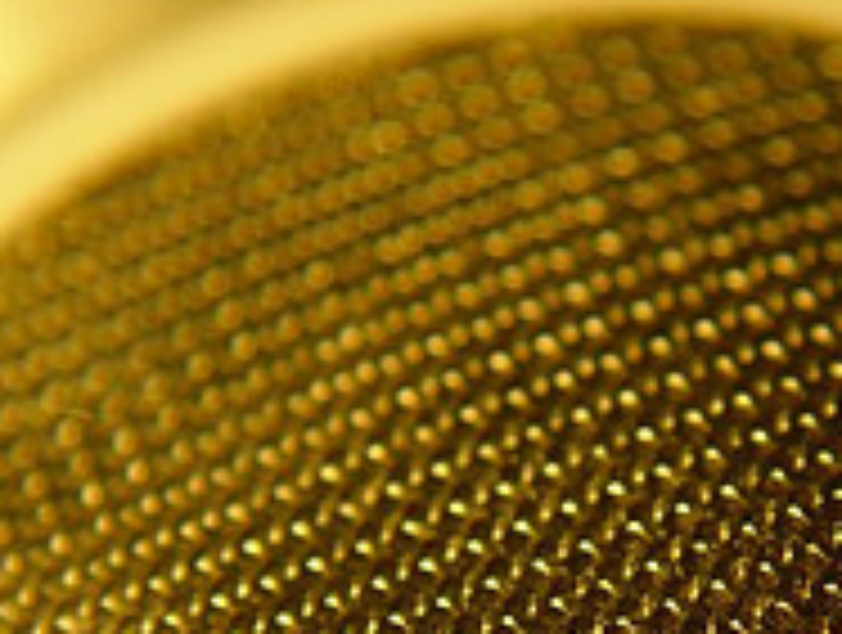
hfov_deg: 8.6
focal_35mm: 229
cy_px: 659
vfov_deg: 6.5
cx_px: 482
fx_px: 5581
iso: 100
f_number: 4.6
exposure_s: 1/125
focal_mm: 13.1
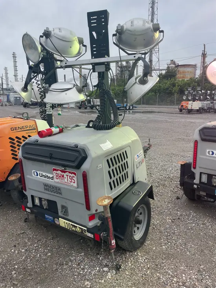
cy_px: 144
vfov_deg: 67.3
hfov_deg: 53.1
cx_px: 108
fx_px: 216
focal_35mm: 26
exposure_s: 1/572
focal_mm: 4.2
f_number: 1.6
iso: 32
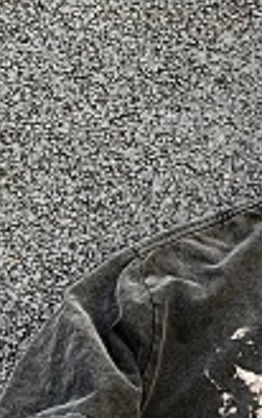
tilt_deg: -74.3
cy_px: 566
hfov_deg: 14.6
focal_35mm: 84
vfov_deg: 21.8
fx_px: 956
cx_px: 380
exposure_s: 1/121
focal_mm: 4.25
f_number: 1.8
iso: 50
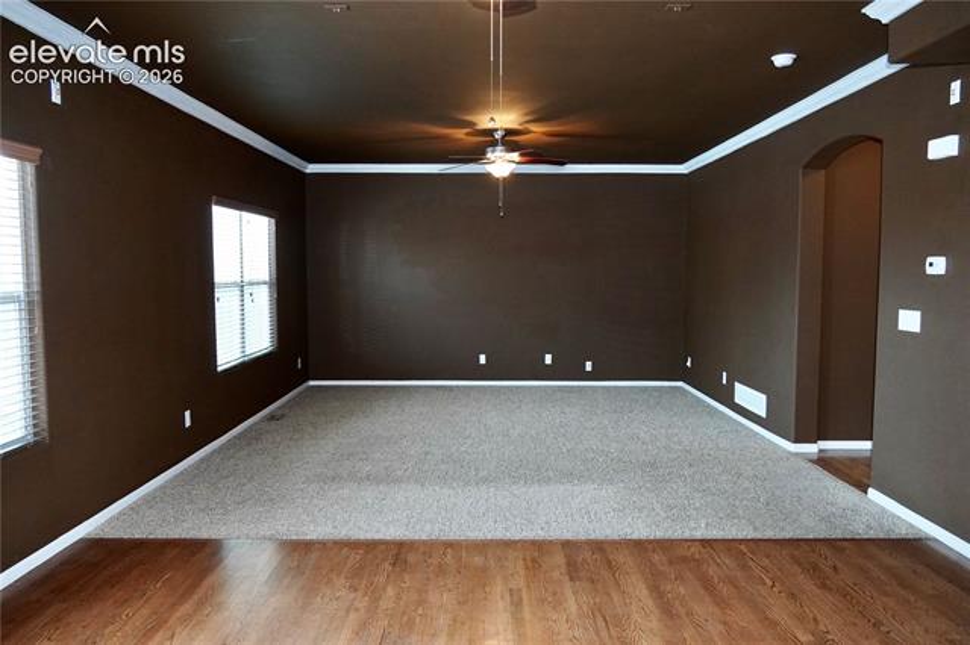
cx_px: 485
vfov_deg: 47.9
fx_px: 727
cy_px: 322
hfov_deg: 67.4
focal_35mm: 27
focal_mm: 18
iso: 2000
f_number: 4
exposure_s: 1/125
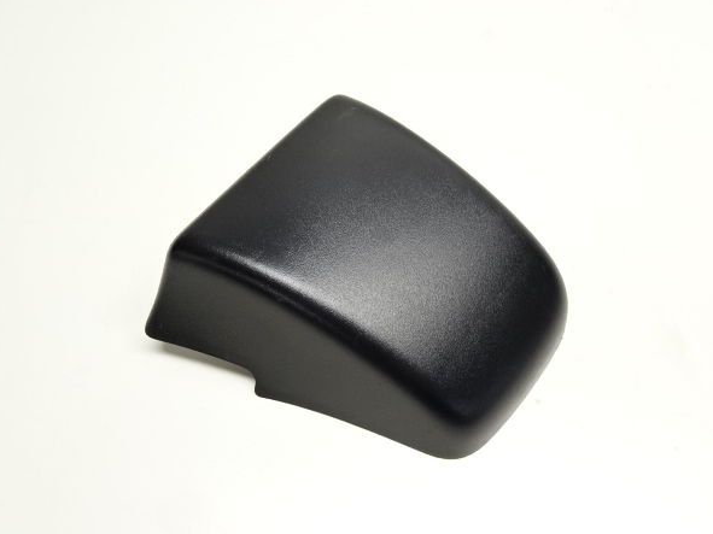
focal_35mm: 26
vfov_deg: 53.0
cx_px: 372
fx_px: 535
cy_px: 284
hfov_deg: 67.3
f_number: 3.5
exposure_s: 1/30
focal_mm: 4.1
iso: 200
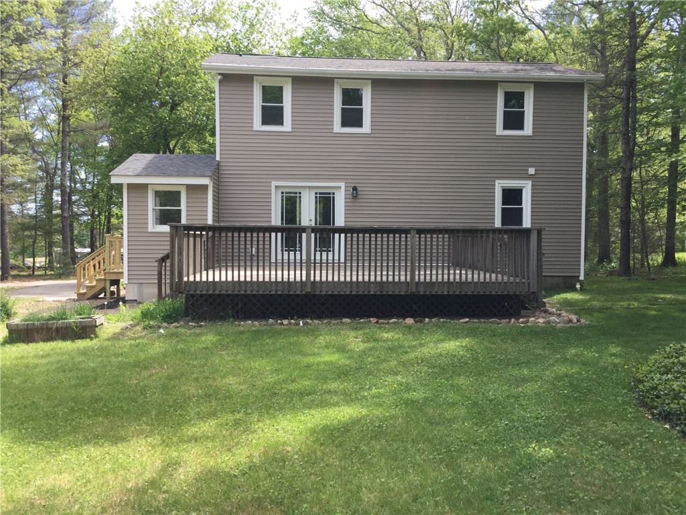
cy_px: 258
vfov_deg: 45.4
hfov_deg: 58.4
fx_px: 614
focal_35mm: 31
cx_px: 343
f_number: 2.4
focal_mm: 3.3
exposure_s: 1/326
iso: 25
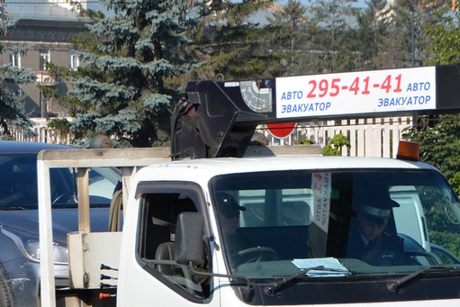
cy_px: 197
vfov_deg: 4.3
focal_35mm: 317
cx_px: 180
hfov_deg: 6.5
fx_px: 4051
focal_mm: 90
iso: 400
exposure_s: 1/1600
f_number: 6.3
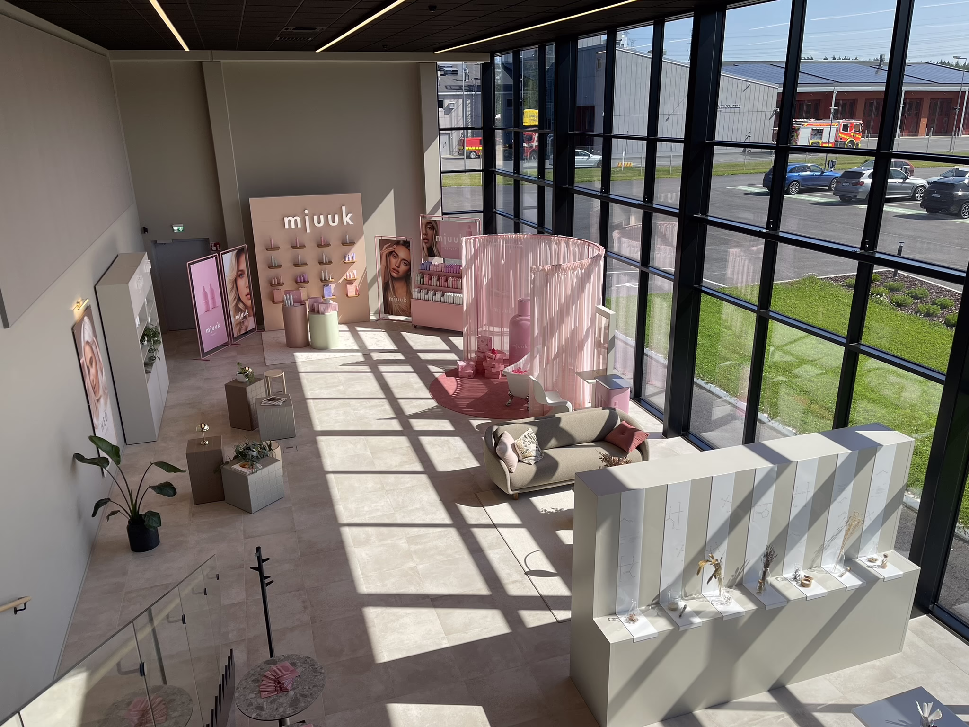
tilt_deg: -21.1
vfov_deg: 54.9
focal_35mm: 25
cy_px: 364
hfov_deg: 69.4
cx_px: 484
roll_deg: +1.5
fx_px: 700
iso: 32
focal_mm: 5.1
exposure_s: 1/664
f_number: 1.6
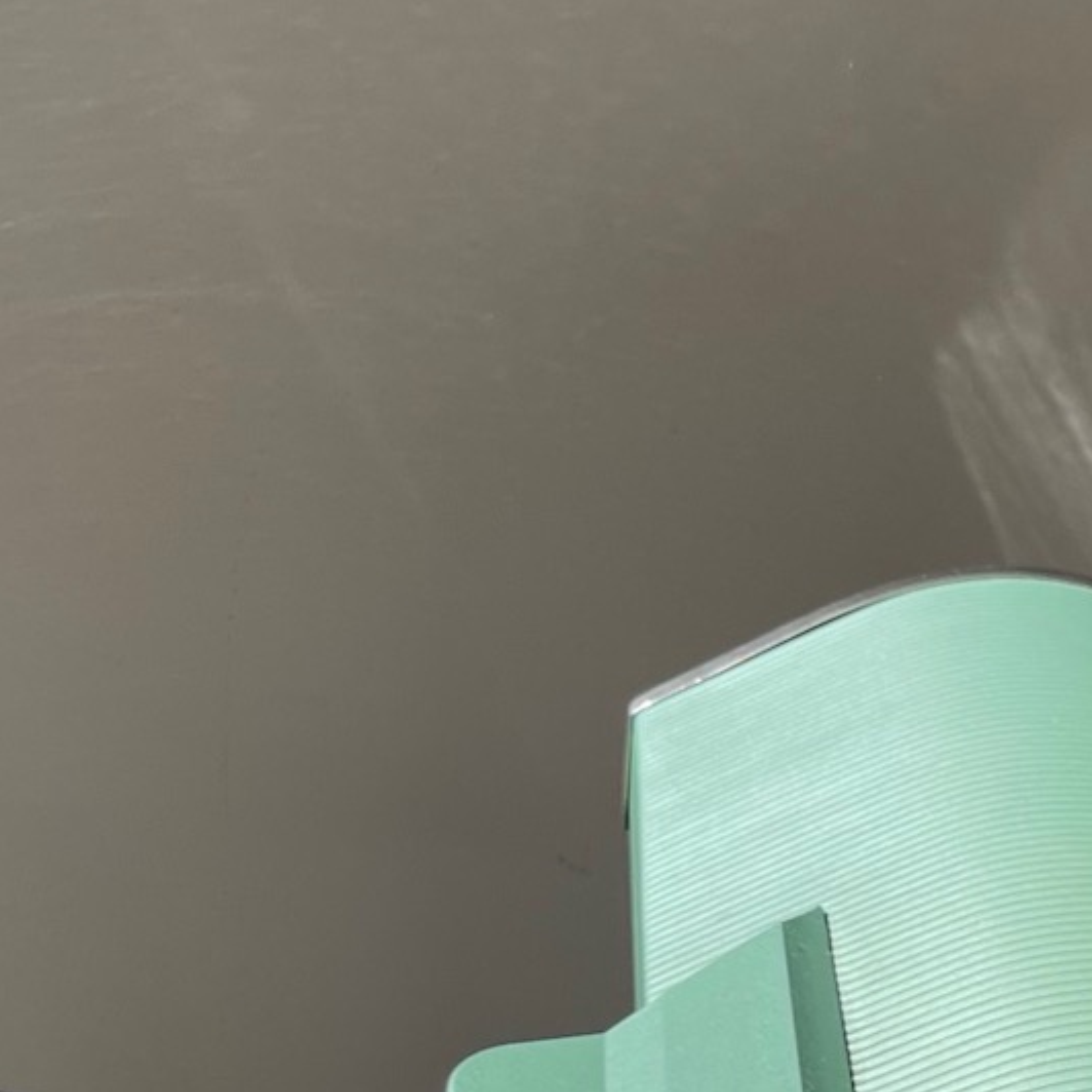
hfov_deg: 20.9
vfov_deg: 20.7
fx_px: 2962
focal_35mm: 83
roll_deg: -3.6
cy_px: 835
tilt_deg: -22.6
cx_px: 671
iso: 32
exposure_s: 1/955
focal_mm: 4.2
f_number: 1.6
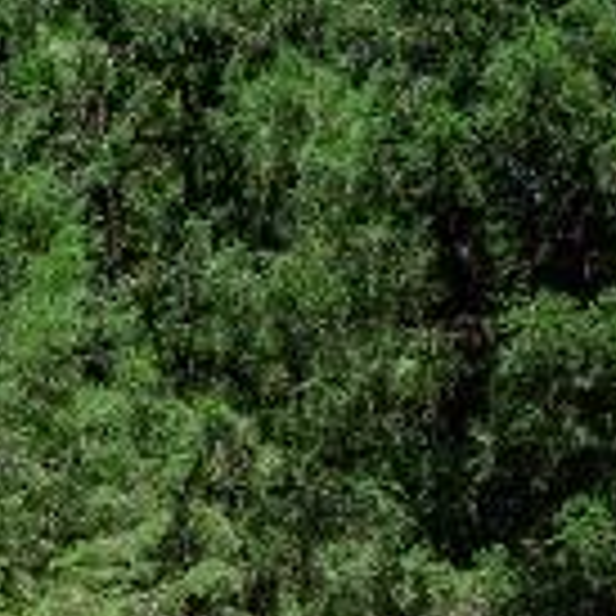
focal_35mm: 195
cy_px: 1425
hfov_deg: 8.8
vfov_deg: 8.3
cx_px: -189
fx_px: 3926
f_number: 8
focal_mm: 21
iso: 320
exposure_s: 1/160
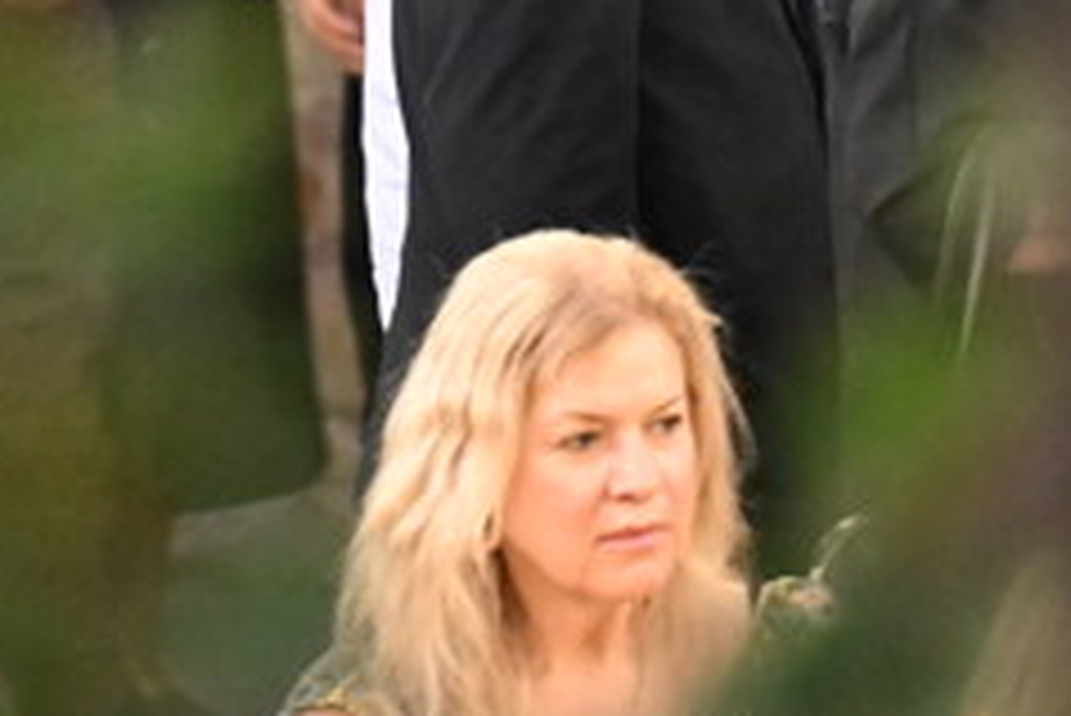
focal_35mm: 740
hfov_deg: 2.8
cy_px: -270
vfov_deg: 1.9
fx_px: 22028
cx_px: 405
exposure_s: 1/80
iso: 10000
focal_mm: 170
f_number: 2.8
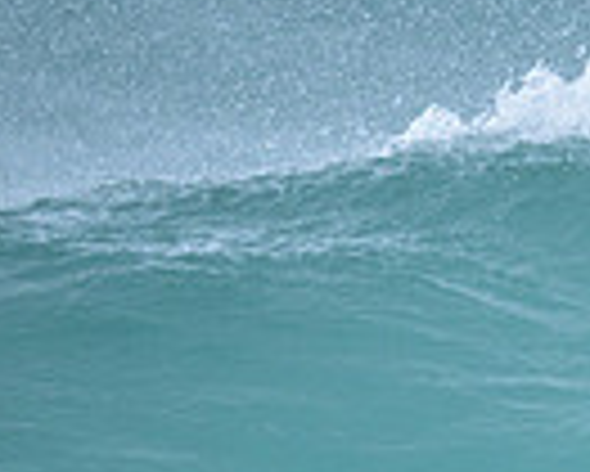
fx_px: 58138
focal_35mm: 3327
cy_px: 618
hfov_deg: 0.6
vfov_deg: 0.5
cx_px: 1216
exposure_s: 1/1600
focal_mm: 800
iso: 560
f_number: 6.3
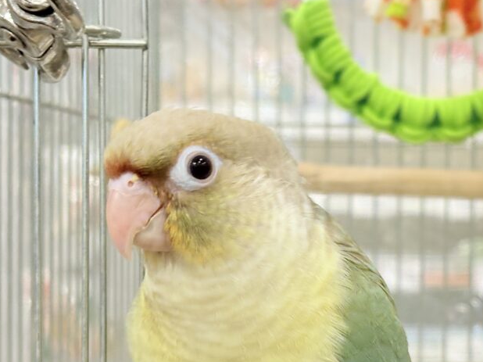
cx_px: 363
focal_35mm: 101
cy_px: 272
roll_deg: -0.4
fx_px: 1409
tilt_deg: -3.0
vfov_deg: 14.6
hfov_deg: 19.3
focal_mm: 5.96
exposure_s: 1/100
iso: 125
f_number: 1.6
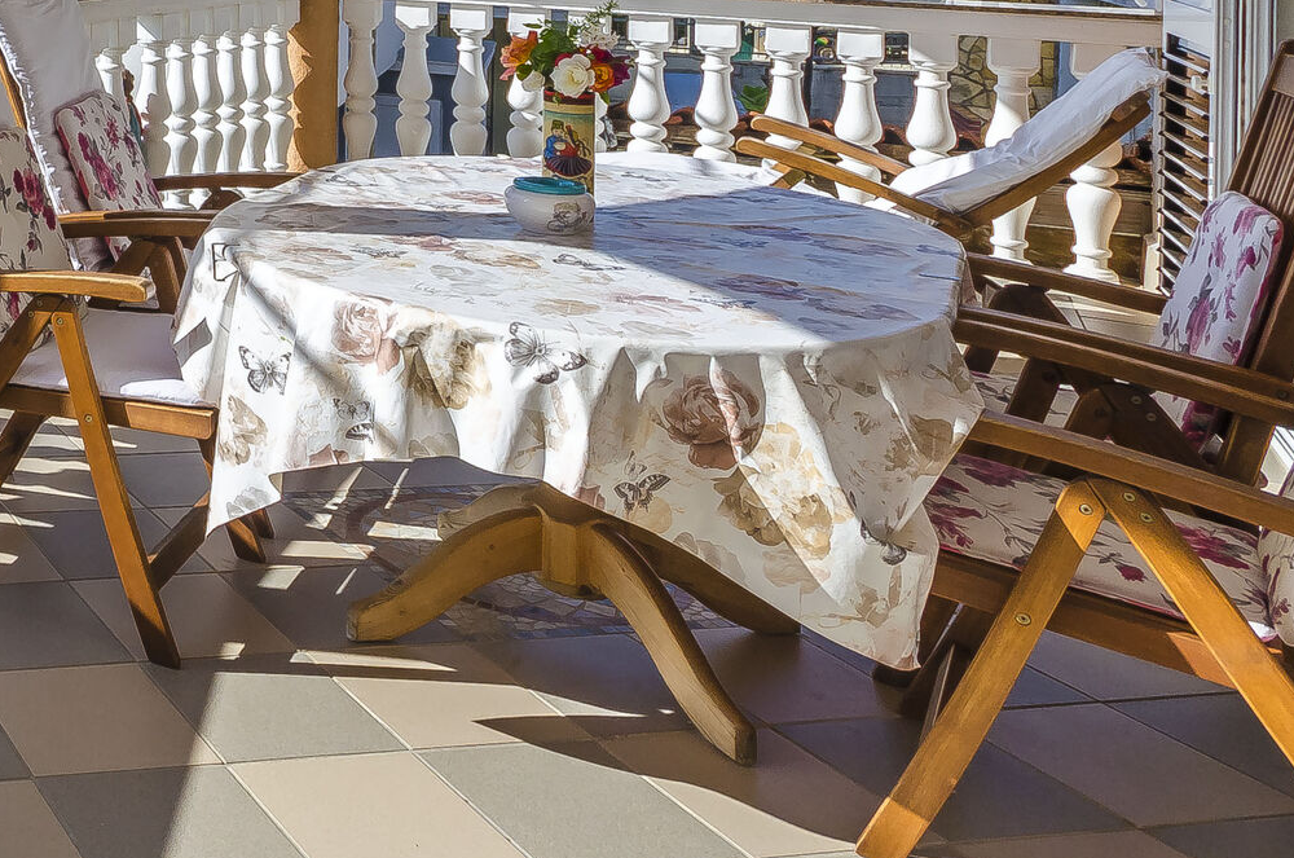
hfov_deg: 34.3
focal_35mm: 42
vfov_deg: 28.3
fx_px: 1507
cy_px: -127
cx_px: -356
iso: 100
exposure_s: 1/500
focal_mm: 10
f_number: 8
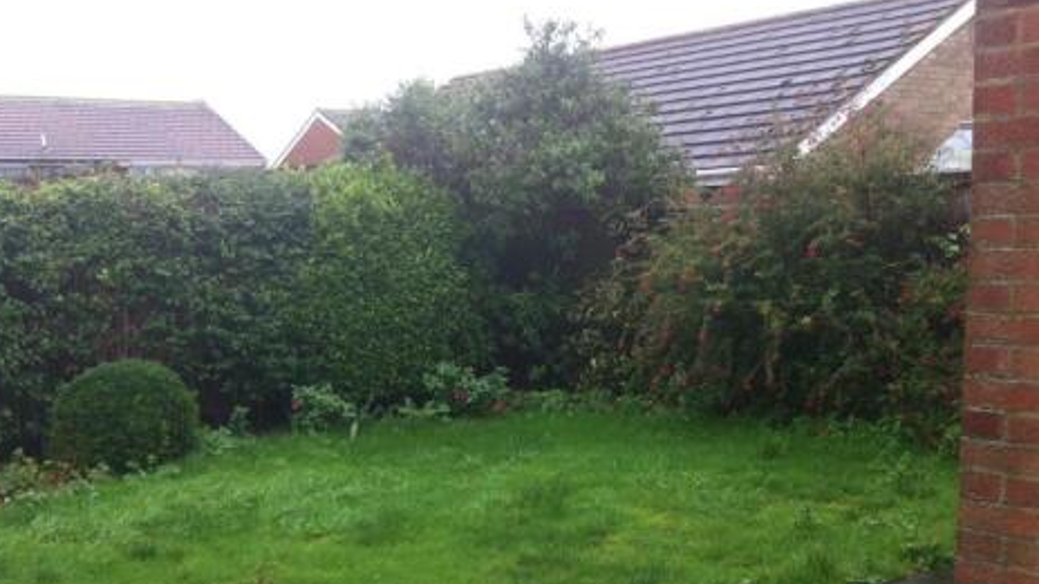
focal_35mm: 48
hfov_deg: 42.8
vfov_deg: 24.7
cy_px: 424
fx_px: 1322
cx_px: 444
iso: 80
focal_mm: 3.85
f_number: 2.8
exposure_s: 1/141
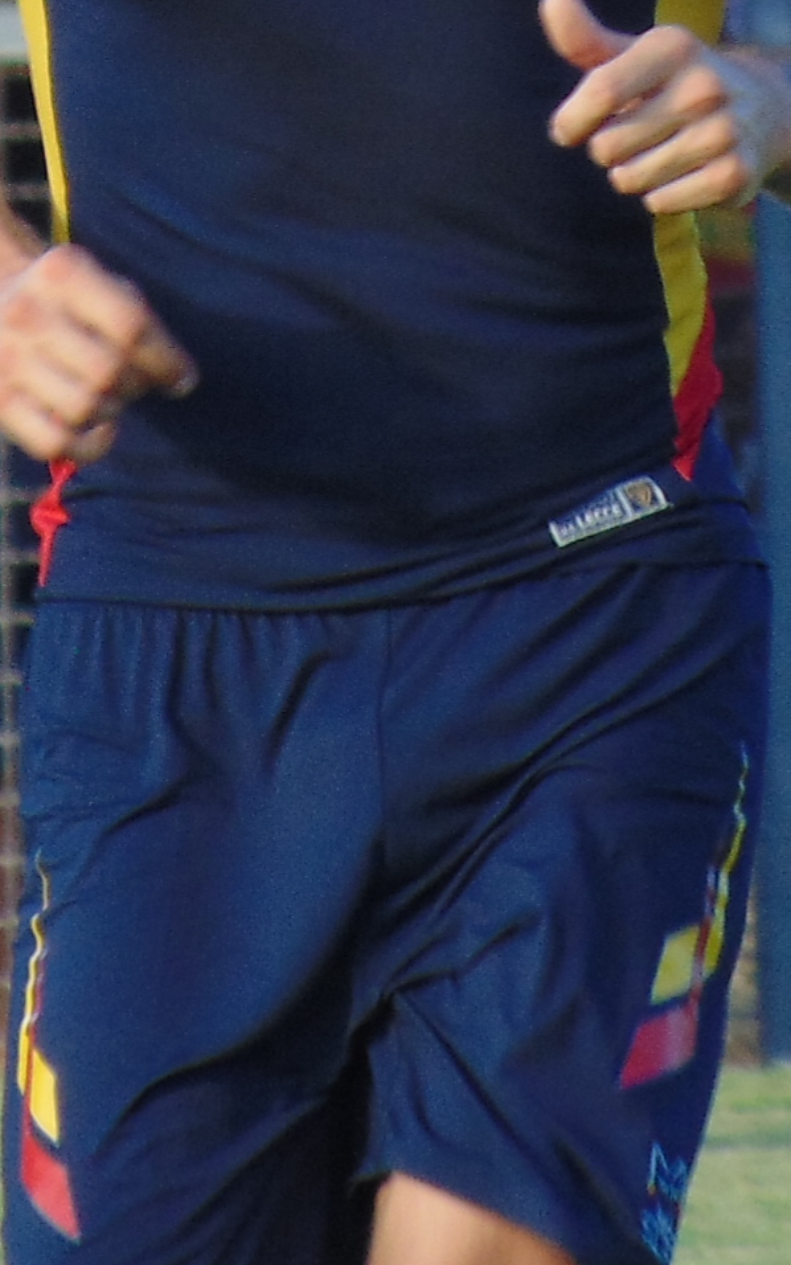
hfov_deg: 0.6
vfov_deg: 0.9
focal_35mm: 2329
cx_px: 541
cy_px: 245
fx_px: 80283
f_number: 4.6
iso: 80
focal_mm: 103.2
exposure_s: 1/125
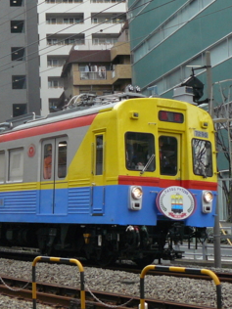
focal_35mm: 76
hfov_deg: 19.0
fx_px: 679
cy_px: 143
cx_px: 17
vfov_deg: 25.7
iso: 200
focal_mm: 6
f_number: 2.8
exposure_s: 1/320
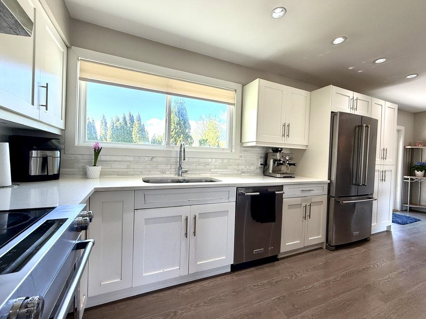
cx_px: 213
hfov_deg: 102.1
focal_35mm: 14
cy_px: 160
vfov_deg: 85.7
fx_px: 172
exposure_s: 1/120
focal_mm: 2.22
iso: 64
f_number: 2.2
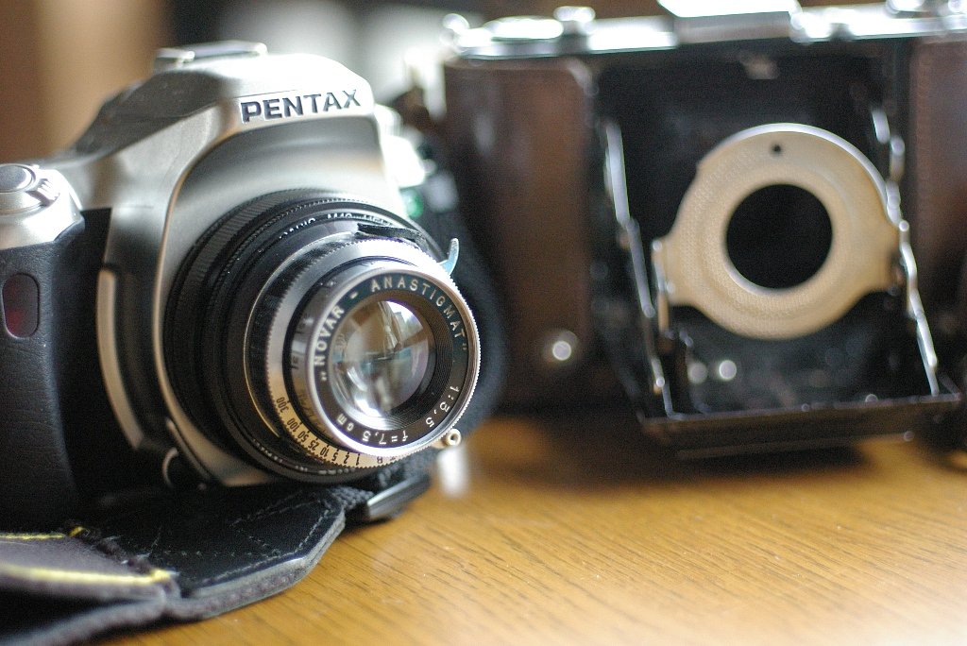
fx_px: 1733
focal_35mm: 64
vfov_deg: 21.1
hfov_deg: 31.2
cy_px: 323
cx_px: 484
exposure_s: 1/125
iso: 1600
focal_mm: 43
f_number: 2
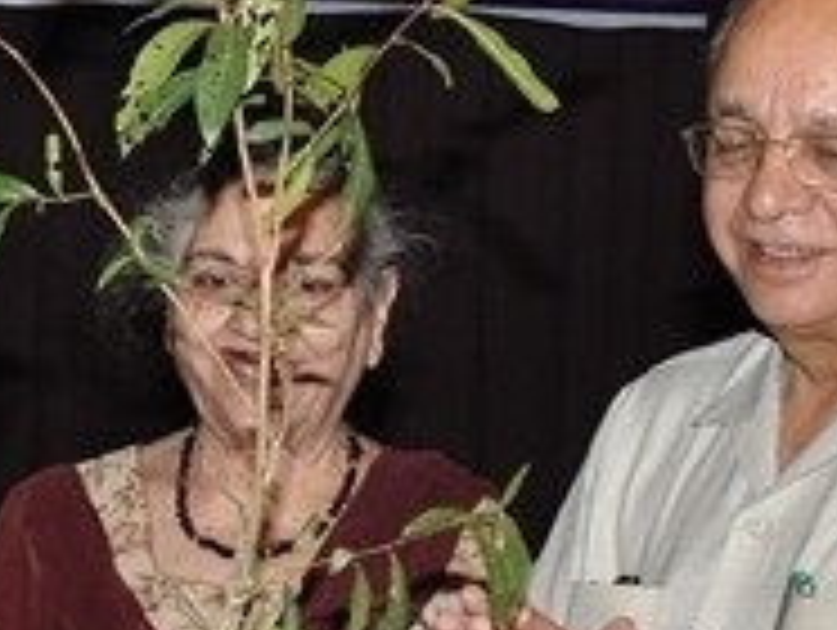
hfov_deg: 11.4
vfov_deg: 8.6
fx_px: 4188
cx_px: 148
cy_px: 290
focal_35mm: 173
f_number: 7.1
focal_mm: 28
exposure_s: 1/125
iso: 400
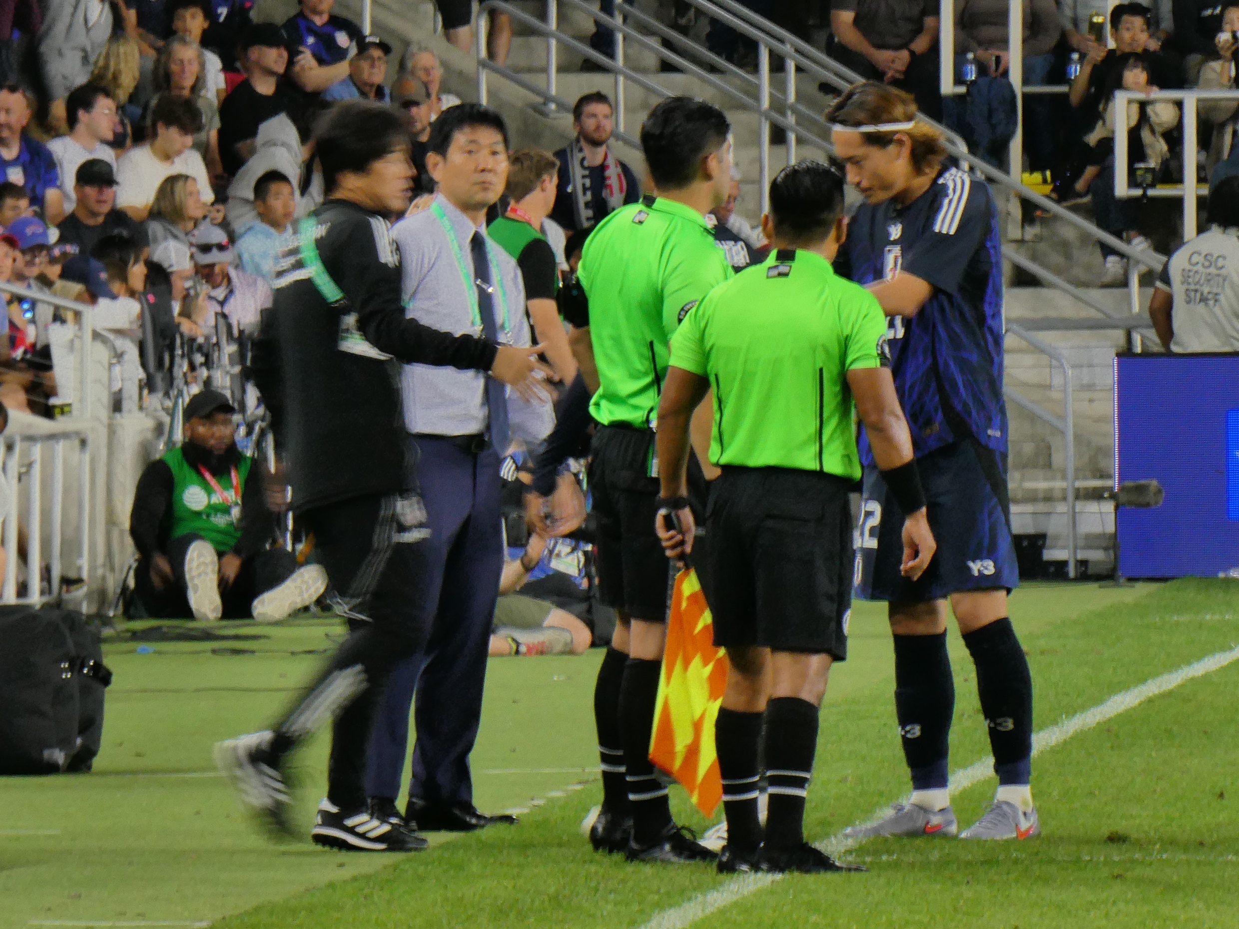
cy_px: 464
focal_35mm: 500
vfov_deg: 3.0
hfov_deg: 4.0
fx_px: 17896
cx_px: 620
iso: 320
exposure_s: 1/25
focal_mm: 89.6
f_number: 6
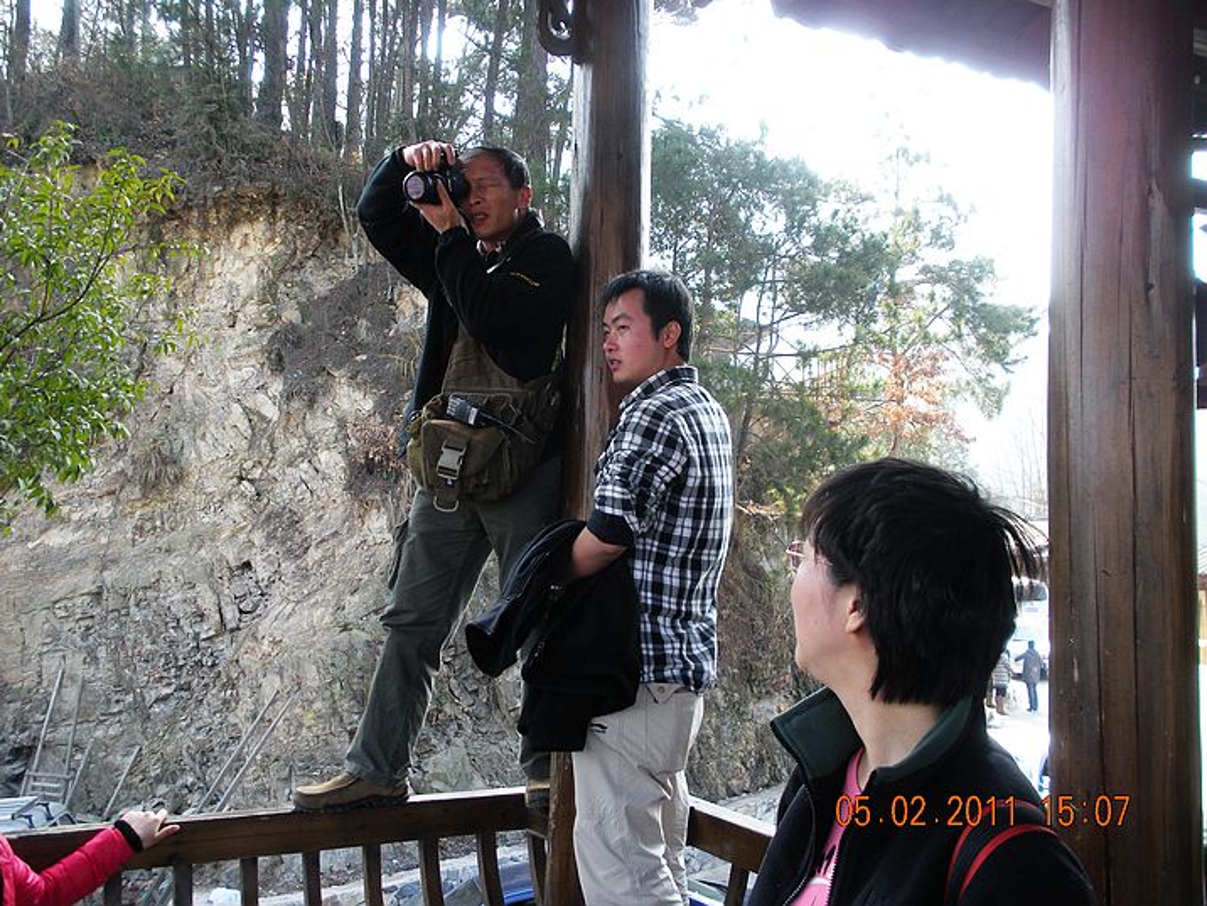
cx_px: 604
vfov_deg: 39.7
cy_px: 453
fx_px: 1255
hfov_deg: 51.4
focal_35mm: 36
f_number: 3.5
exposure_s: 1/59.8
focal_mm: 6.3
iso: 79
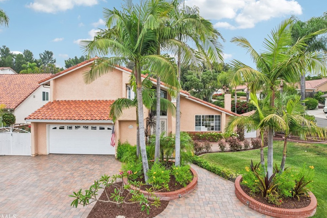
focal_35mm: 23
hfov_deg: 76.1
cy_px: 108
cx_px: 157
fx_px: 209
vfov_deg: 55.1
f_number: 2.8
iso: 160
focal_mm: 8.4
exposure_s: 1/2000
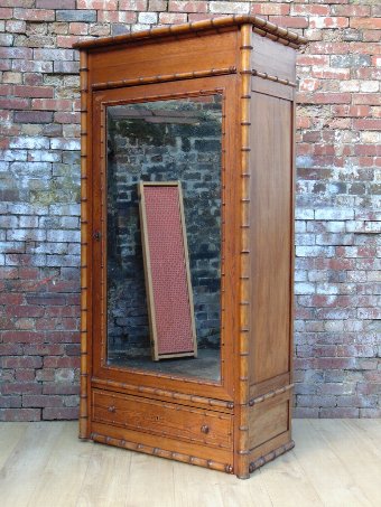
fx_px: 733
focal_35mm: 50
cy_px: 254
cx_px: 190
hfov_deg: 29.1
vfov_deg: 38.2
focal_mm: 9
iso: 80
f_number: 3.5
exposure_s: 1/60
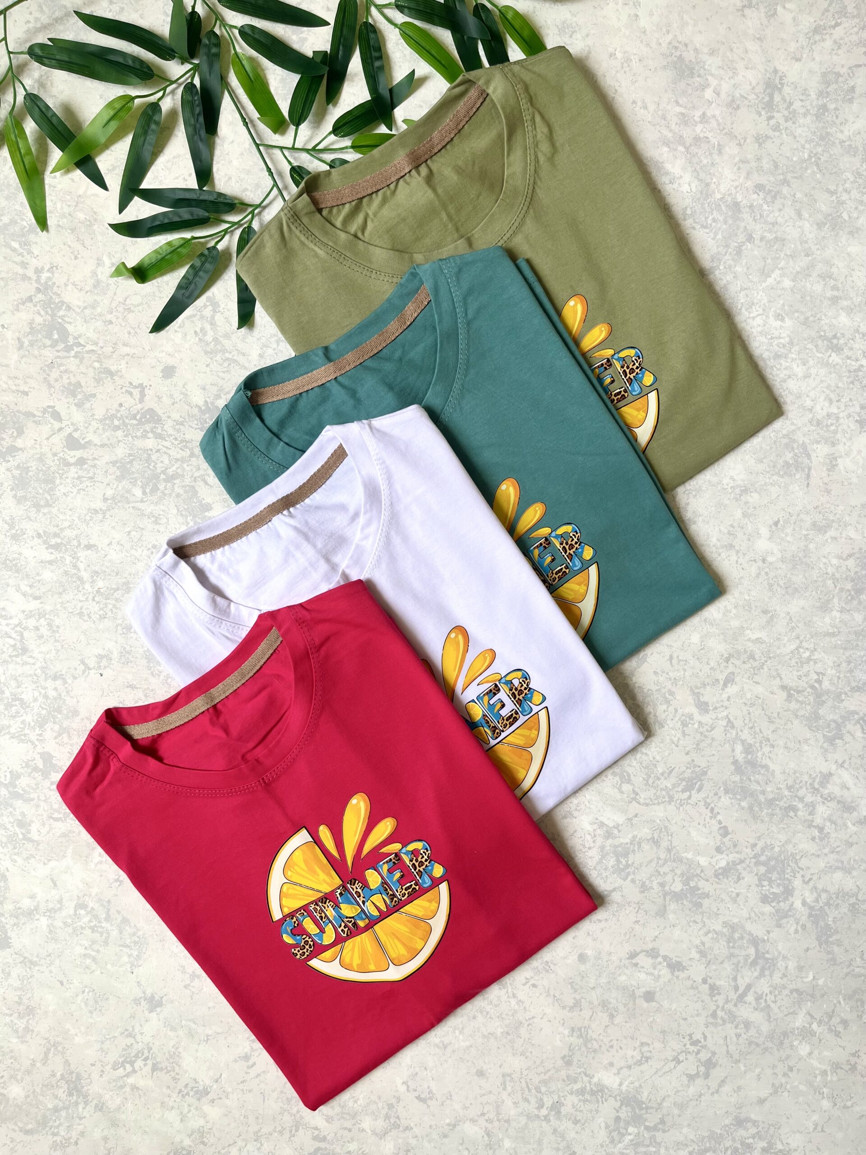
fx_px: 867
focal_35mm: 26
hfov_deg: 53.1
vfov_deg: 67.3
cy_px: 578
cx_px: 433
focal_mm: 5.1
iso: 40
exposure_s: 1/122
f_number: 1.6
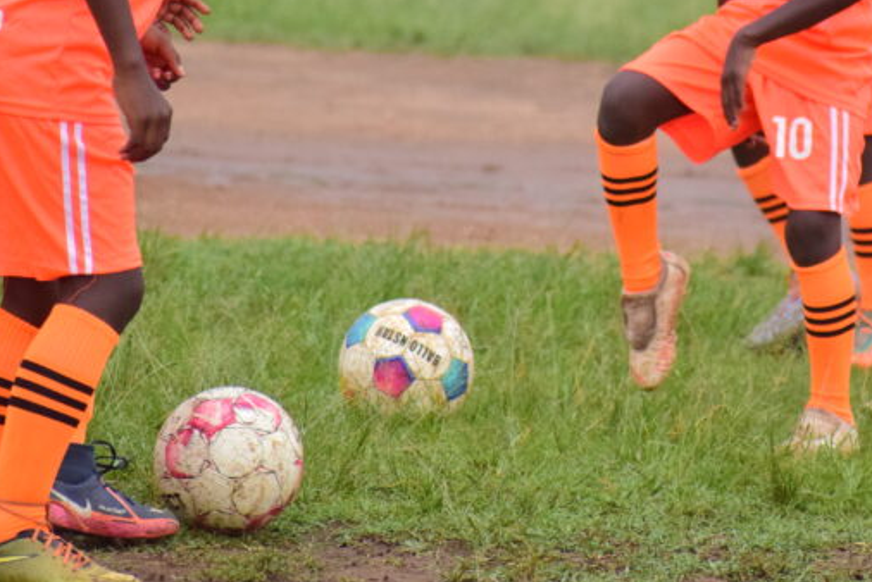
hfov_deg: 3.2
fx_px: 15438
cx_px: 643
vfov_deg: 2.2
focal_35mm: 637
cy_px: 70
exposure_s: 1/800
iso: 1600
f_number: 6.3
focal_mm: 210
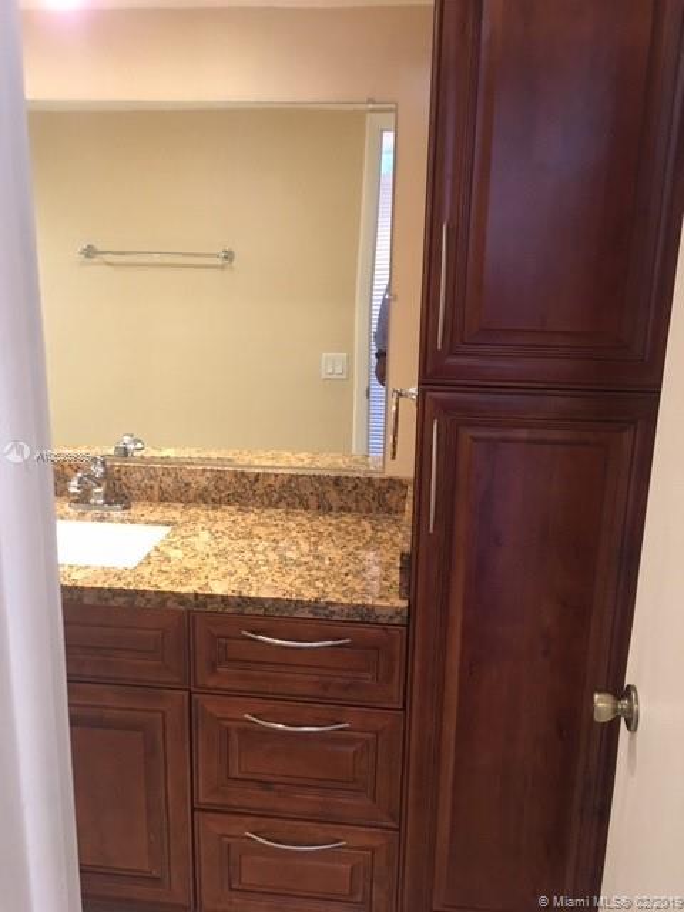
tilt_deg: -13.1
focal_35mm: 29
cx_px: 342
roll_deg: -1.8
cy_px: 456
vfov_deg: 61.7
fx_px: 764
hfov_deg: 48.2
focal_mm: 4.15
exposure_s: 1/4
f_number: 2.2
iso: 50
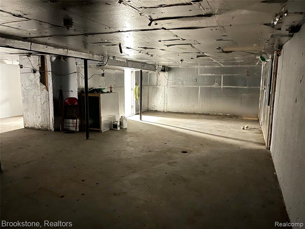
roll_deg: -1.3
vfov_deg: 54.9
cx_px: 152
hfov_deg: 69.4
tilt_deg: -9.0
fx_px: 220
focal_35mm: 25
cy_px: 114
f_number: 1.6
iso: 320
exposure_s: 1/2
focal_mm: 5.1
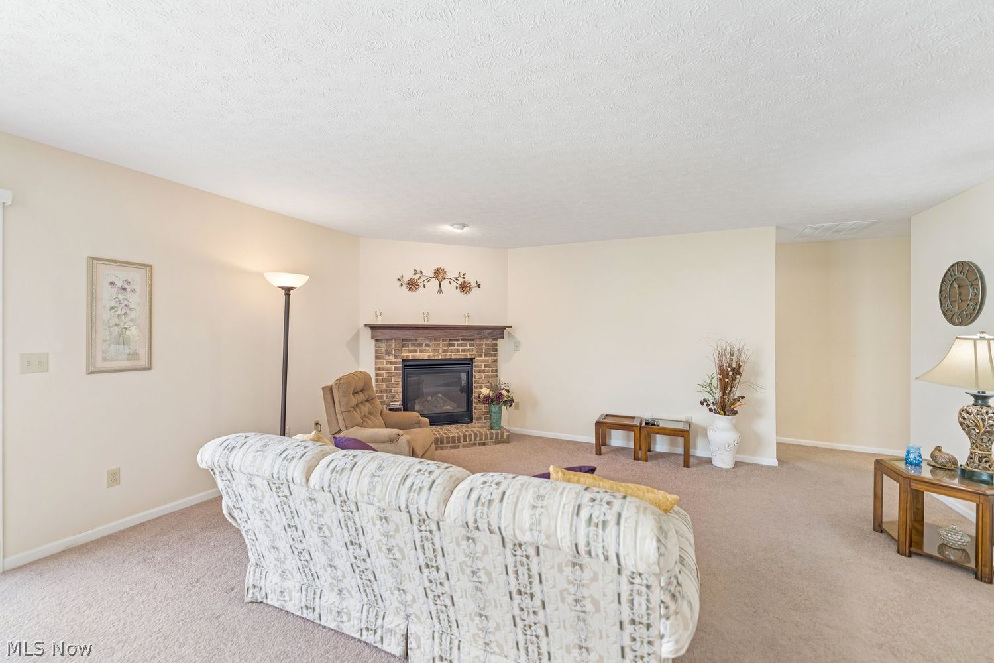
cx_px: 497
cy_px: 332
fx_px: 387
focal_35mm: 14
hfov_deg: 104.3
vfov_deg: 81.2
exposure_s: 1/50
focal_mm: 14
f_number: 2.8
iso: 160
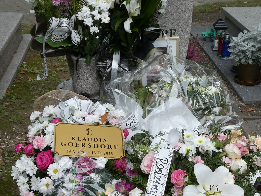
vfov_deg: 24.2
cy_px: 144
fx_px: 452
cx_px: 126
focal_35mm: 60
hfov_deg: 32.2
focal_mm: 6.3
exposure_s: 1/125
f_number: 3.7
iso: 80
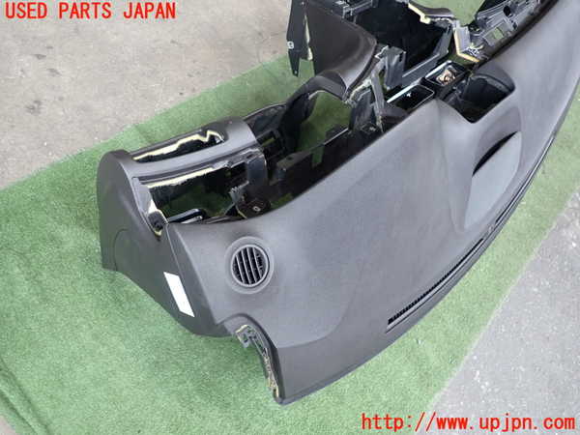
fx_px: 419
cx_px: 290
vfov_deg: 54.9
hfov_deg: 69.4
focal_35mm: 25
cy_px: 218
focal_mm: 4.5
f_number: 2
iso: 200
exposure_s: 1/60
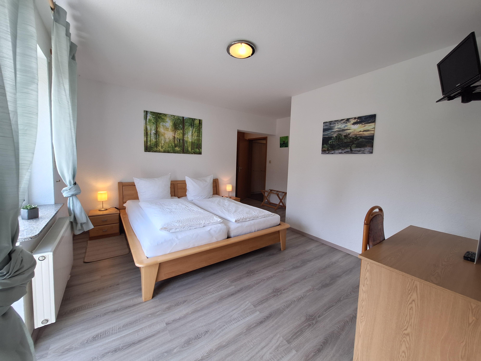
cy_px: 180
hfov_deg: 106.2
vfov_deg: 89.9
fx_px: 181
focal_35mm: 13
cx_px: 240
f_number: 2.2
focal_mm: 1.74
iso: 64
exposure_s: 1/60
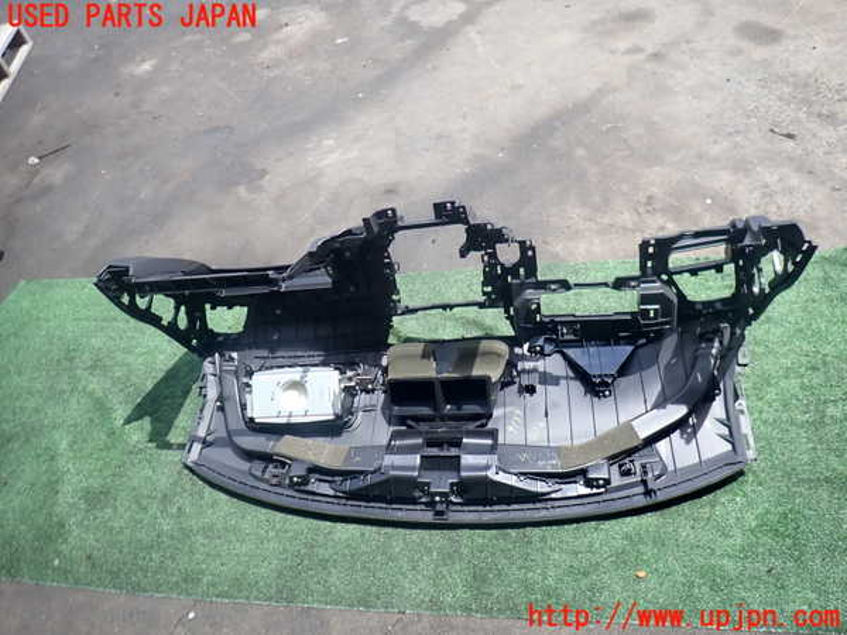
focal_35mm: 25
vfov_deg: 54.9
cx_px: 424
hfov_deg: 69.4
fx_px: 612
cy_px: 318
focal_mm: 4.5
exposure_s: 1/125
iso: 100
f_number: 5.6
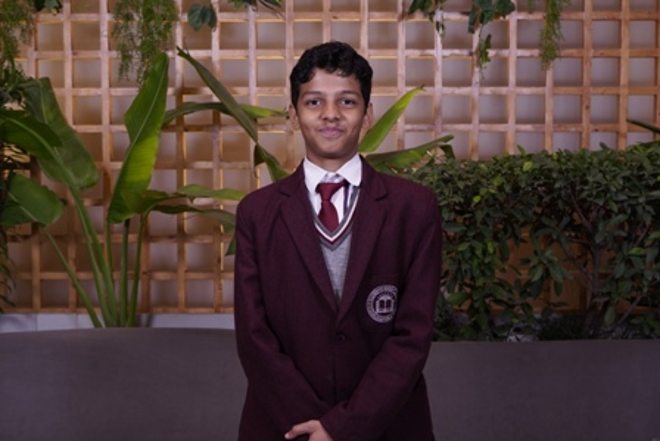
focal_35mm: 54
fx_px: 990
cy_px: 220
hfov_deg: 36.9
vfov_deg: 25.1
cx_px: 330
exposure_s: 1/125
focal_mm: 36
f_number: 5
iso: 500
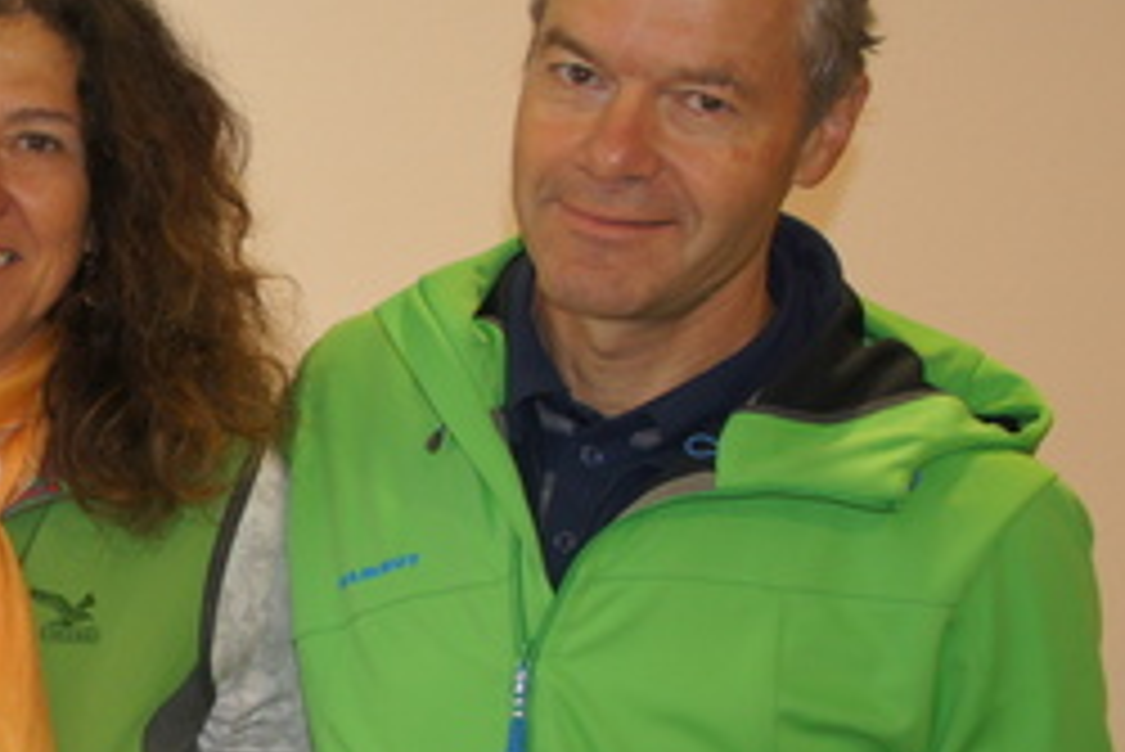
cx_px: -450
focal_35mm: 126
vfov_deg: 10.9
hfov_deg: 15.3
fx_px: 3940
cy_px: 390
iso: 500
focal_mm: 28
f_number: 4.5
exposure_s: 1/60
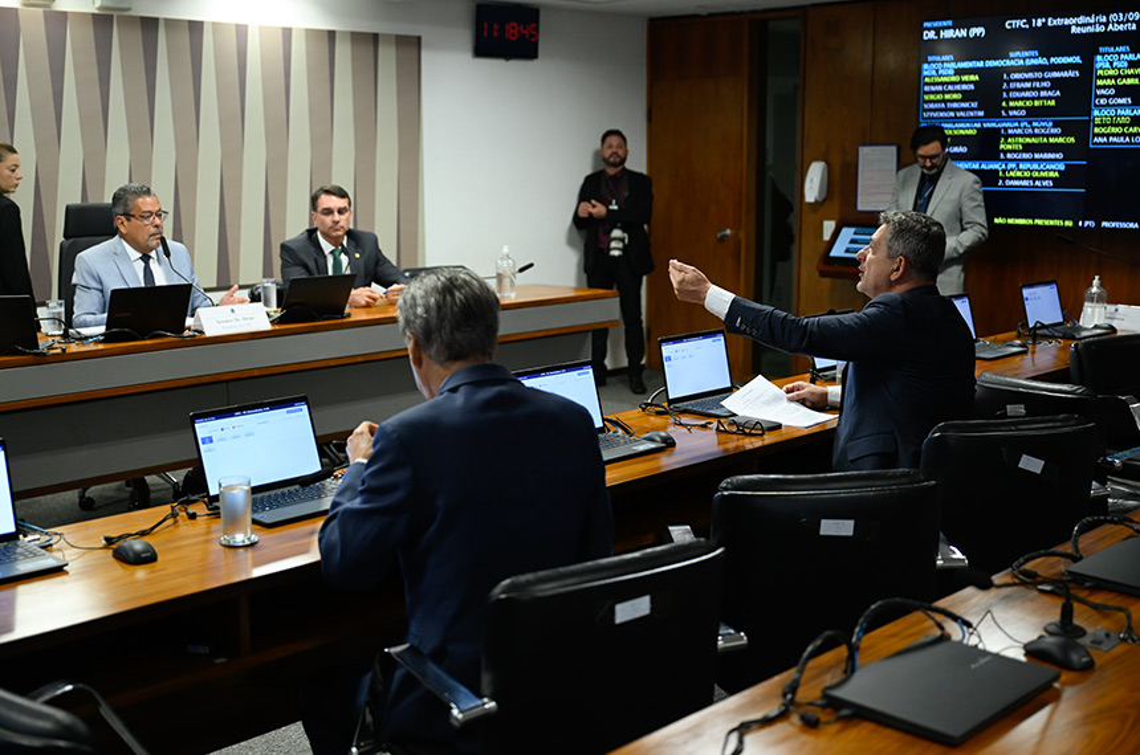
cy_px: 378
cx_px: 570
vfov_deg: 31.1
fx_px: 1359
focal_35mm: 43
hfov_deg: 45.5
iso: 1600
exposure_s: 1/160
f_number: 2.8
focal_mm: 43
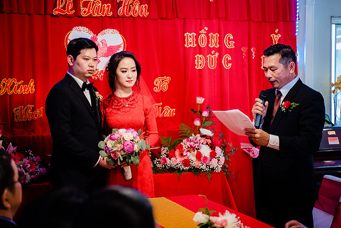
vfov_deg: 20.3
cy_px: 114
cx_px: 170
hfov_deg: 30.1
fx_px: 635
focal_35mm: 67
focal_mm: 67
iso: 3200
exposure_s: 1/160
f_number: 2.8
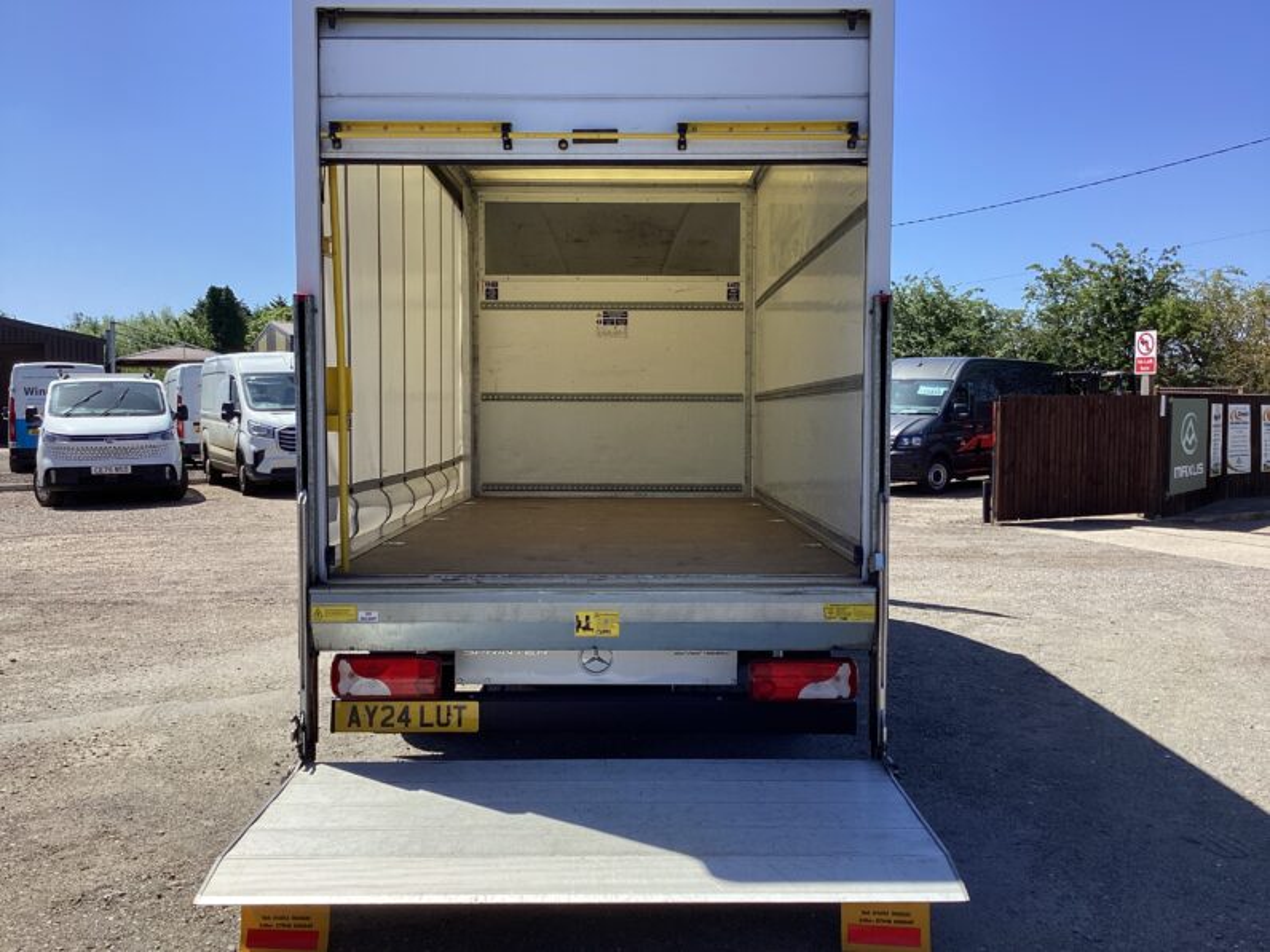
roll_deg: -0.3
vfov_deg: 45.4
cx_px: 635
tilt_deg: -3.1
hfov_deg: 58.4
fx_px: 1137
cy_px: 476
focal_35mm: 31
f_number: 2.4
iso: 25
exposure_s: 1/936
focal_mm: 3.3
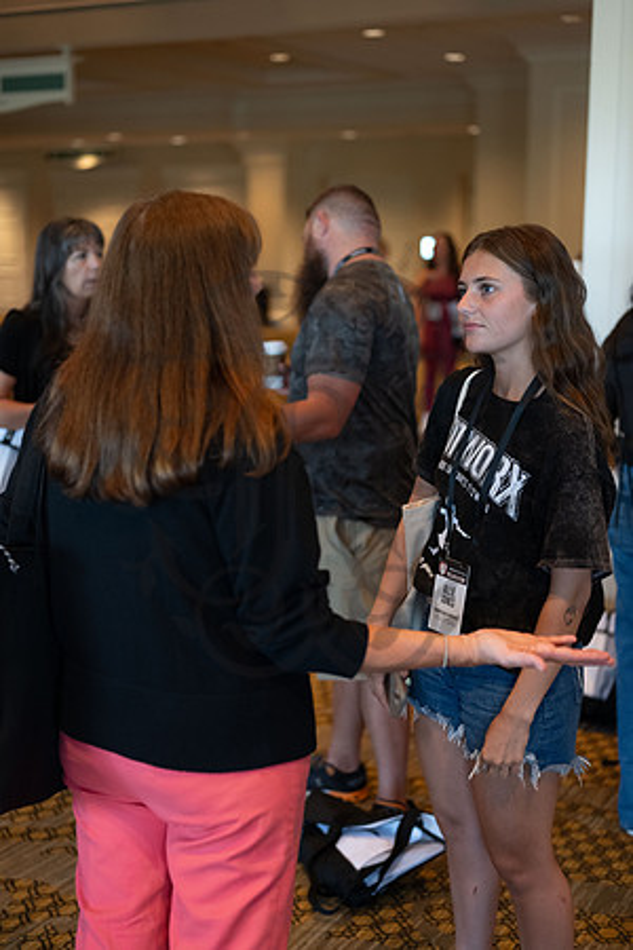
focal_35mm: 50
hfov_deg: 27.0
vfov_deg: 39.6
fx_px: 1319
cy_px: 475
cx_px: 316
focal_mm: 50
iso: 1600
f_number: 2.2
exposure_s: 1/160
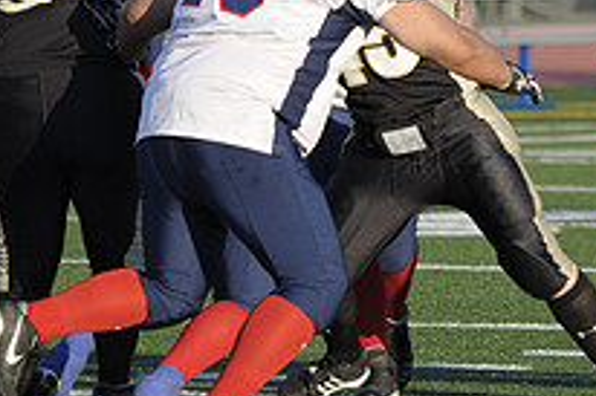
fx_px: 12588
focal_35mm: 761
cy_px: 162
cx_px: 596
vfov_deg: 1.8
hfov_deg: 2.7
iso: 500
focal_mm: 270
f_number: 5.6
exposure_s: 1/1000
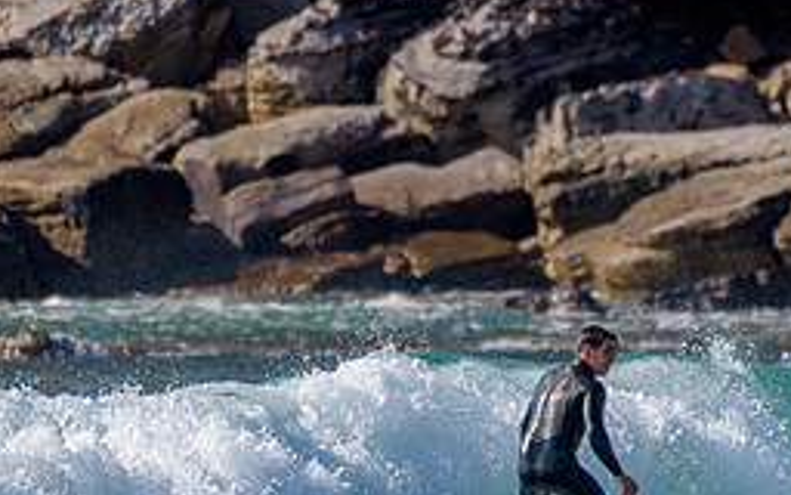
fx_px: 30460
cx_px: 533
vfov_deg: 0.9
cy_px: 456
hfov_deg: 1.5
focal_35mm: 1413
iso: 320
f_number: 5.6
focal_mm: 500
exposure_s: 1/3200
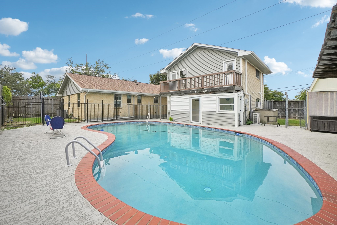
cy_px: 112
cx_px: 168
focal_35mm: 15
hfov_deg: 100.4
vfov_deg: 77.3
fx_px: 140
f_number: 8
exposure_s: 1/1250
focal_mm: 10
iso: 400
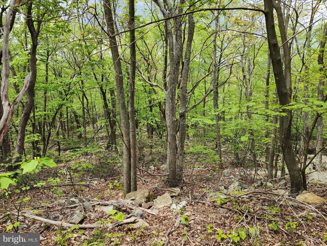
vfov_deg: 58.9
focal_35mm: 23
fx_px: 217
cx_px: 164
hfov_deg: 73.9
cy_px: 123
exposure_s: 1/232
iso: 12
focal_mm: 6.4
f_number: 1.8
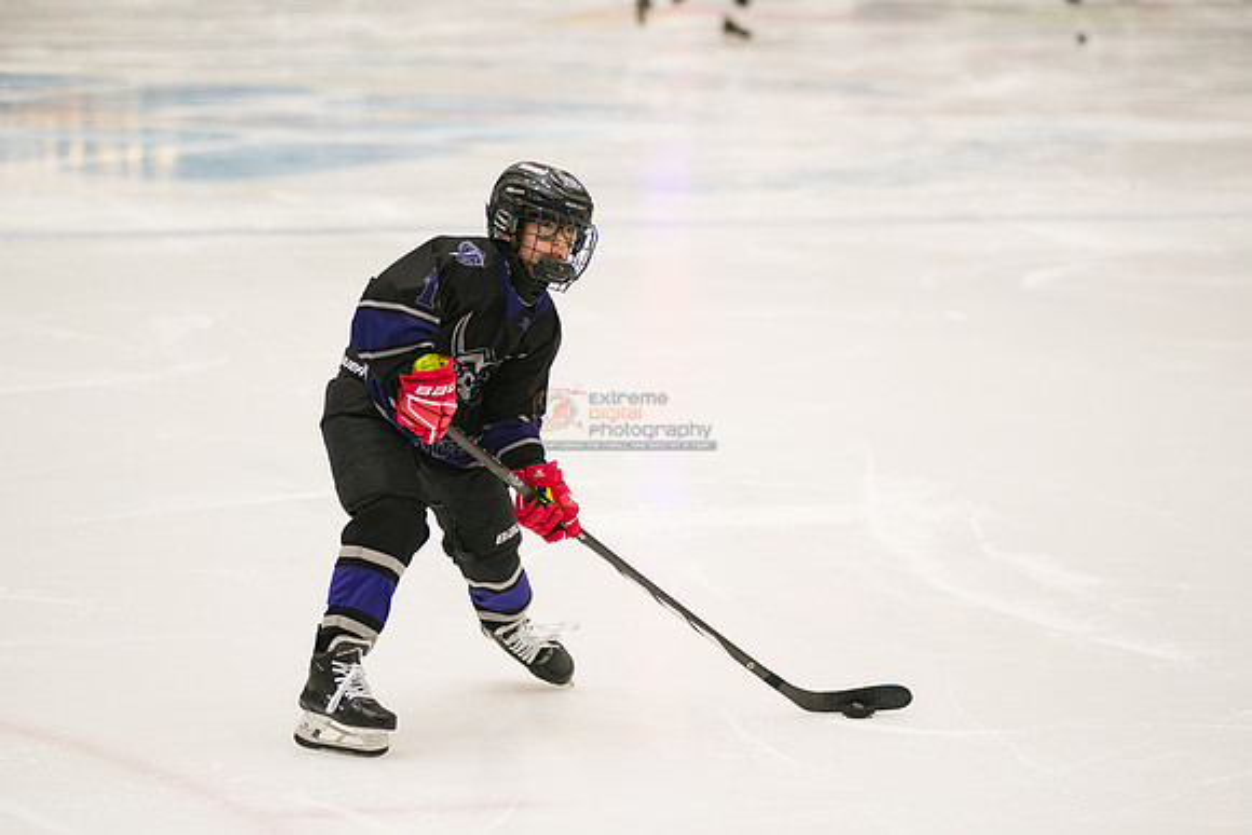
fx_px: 5148
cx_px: 626
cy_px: 418
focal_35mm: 148
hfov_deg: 13.9
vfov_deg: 9.3
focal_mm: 148
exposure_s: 1/1250
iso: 2000
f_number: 3.2
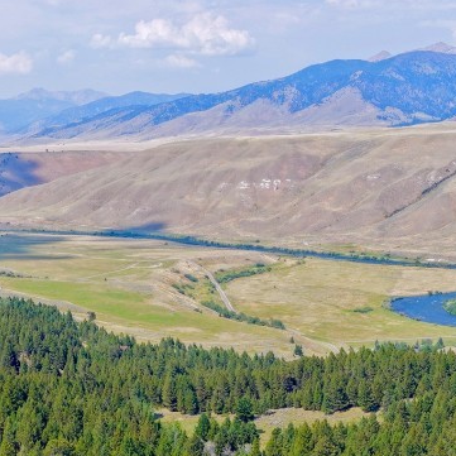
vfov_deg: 22.5
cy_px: 363
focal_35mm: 76
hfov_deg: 22.7
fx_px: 1133
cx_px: 179
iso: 200
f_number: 2.8
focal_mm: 14.45
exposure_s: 1/1000
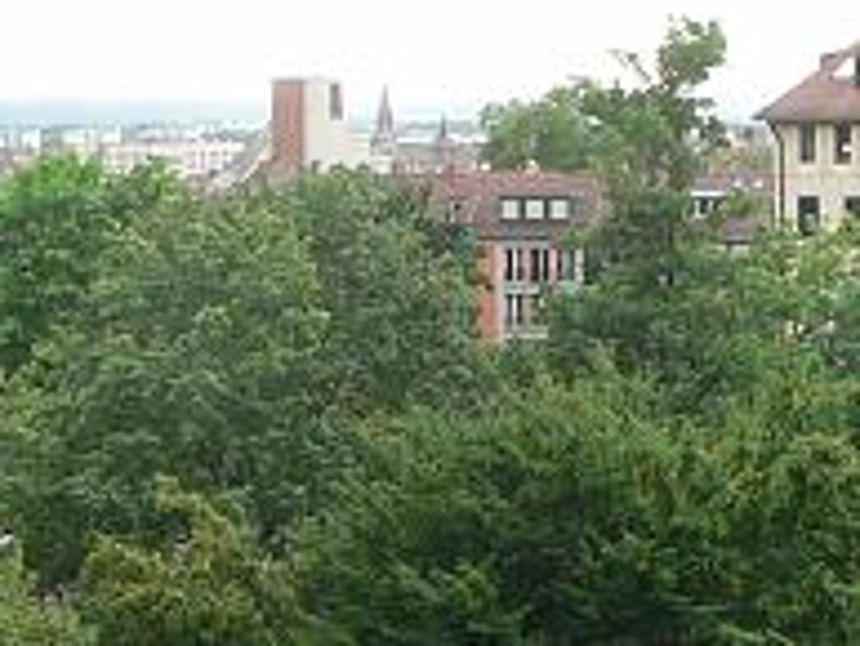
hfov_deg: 13.2
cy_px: 495
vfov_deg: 9.9
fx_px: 3704
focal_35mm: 149
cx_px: 512
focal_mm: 6
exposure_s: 1/100
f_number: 4
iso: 80
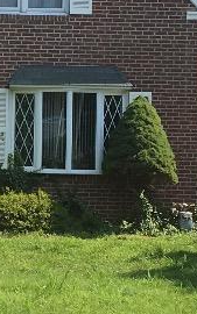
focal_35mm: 164
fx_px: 1407
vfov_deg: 12.8
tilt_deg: +1.4
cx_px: -69
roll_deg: -1.5
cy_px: 142
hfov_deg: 7.9
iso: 25
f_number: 2.2
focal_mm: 4.15
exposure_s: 1/801
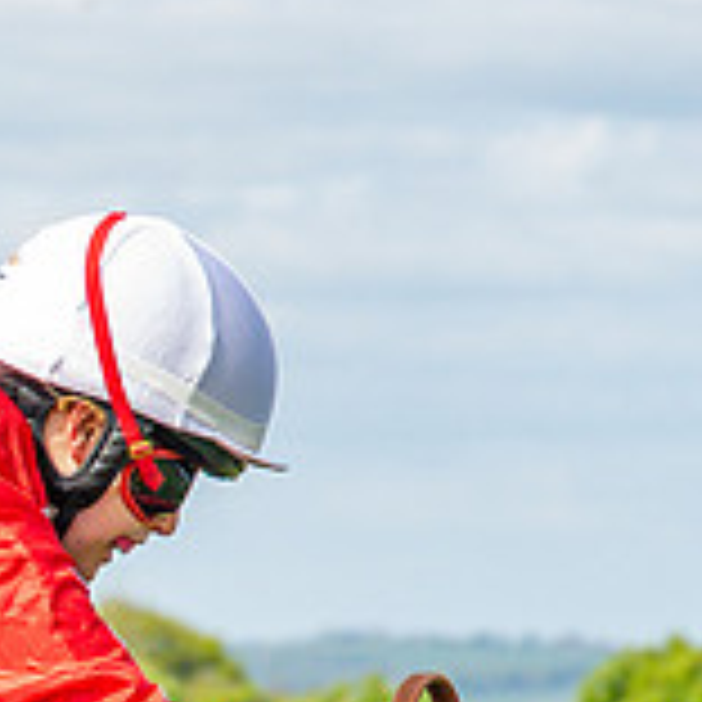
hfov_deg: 3.1
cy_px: 1029
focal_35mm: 564
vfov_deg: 3.1
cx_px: -816
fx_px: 12940
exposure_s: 1/1600
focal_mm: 70
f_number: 4.5
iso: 400
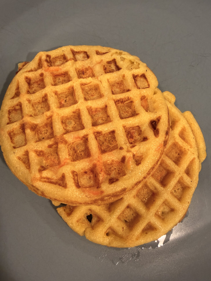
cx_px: 106
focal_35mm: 26
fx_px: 211
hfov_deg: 53.1
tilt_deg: -70.3
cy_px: 140
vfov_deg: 67.3
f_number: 2.2
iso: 160
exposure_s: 1/50
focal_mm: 2.22
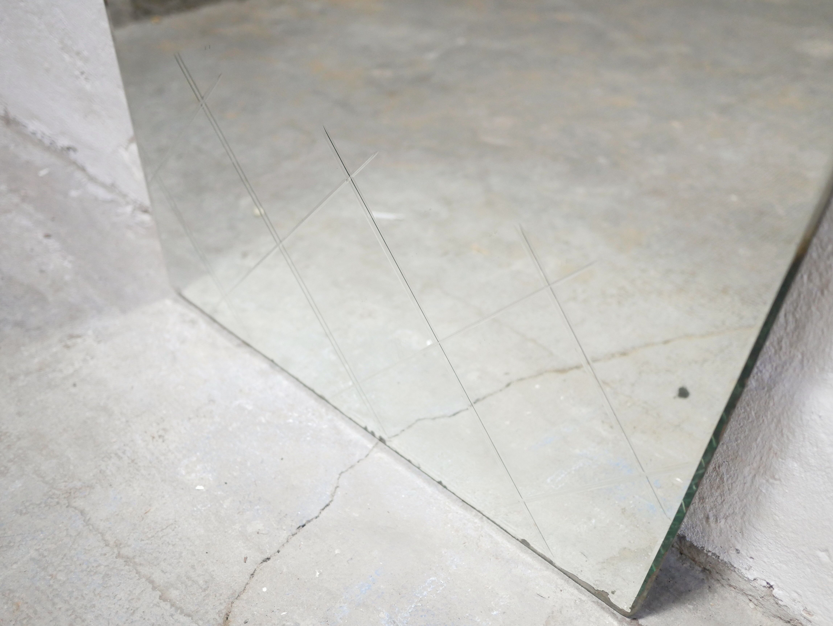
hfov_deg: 46.8
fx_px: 963
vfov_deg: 36.0
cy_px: 313
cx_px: 416
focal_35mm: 40
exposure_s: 1/60
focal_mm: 20
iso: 1250
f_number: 1.7
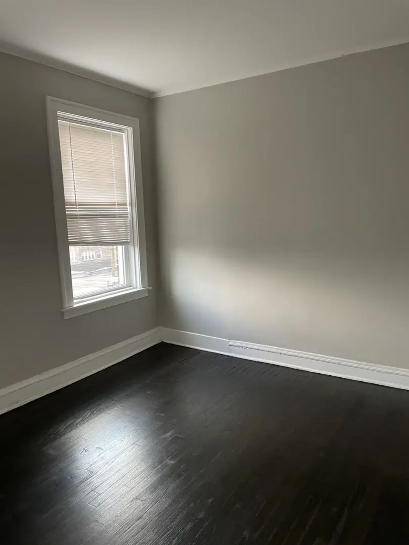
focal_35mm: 26
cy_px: 272
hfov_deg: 53.1
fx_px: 410
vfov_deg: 67.3
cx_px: 204
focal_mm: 4.2
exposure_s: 1/60
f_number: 1.6
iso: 200
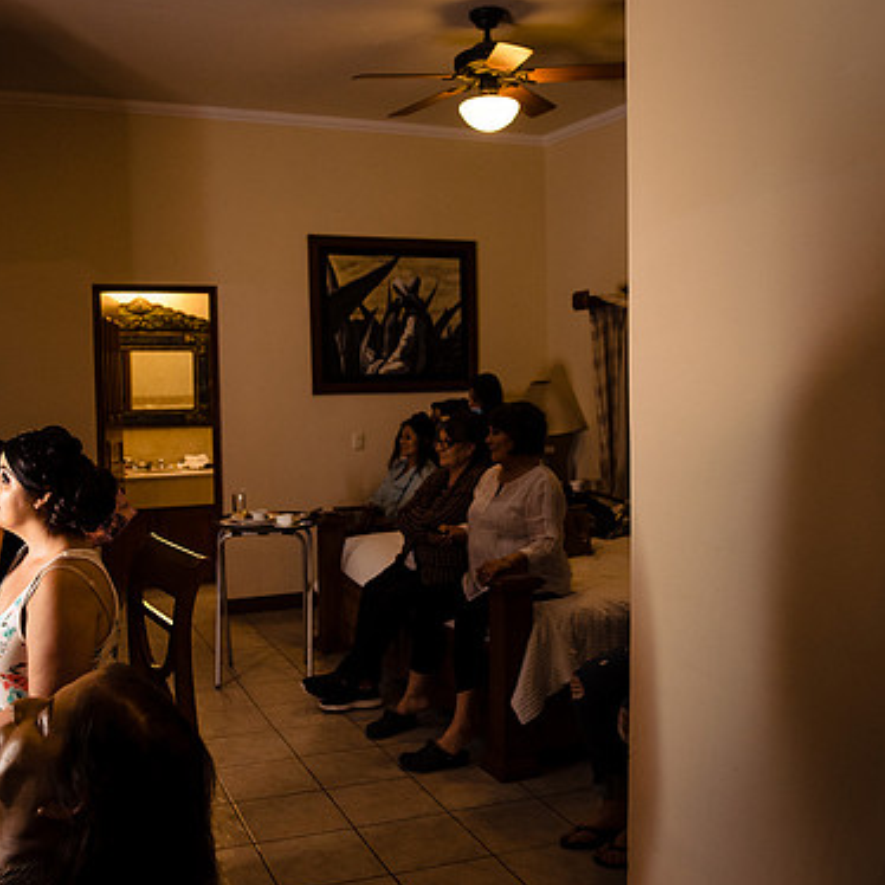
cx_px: 327
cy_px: 444
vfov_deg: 48.5
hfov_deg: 48.0
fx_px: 983
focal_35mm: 34
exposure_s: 1/125
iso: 800
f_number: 3.5
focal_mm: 24
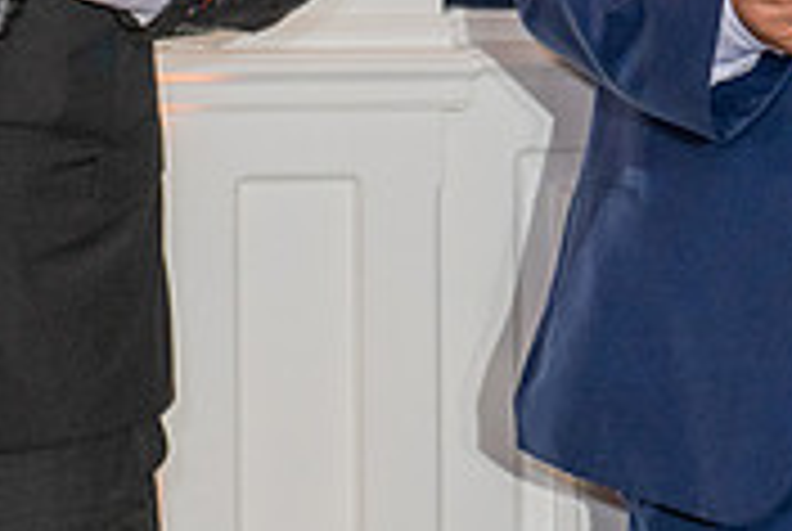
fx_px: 7096
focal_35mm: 322
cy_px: -256
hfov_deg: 6.3
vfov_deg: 4.3
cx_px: -295
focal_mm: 70
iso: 640
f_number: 3.2
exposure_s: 1/160
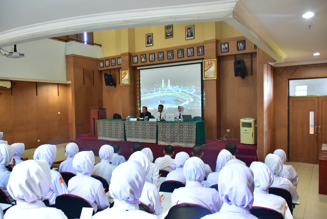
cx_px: 164
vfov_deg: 48.0
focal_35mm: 27
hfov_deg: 67.4
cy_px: 110
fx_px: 245
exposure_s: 1/25
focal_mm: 18
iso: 1250
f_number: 3.5
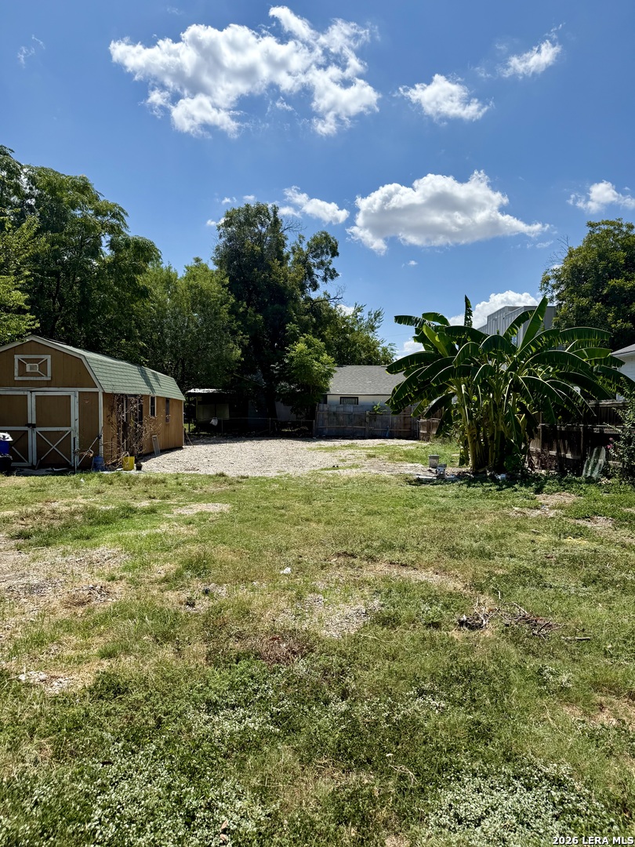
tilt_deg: -0.5
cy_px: 424
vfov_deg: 71.6
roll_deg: -0.5
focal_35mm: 24
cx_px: 318
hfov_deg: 56.8
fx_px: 587
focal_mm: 6.76
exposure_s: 1/8130
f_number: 1.78
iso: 80
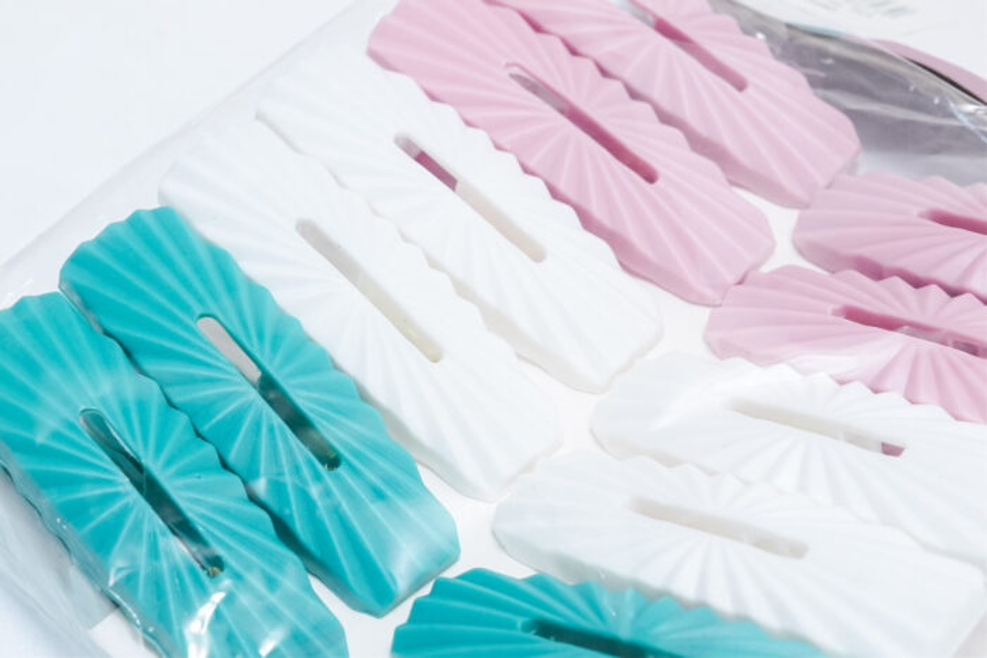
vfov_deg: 14.1
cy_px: 329
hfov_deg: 21.0
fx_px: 2660
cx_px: 494
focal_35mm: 97
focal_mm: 65
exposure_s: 1/125
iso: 3200
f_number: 11
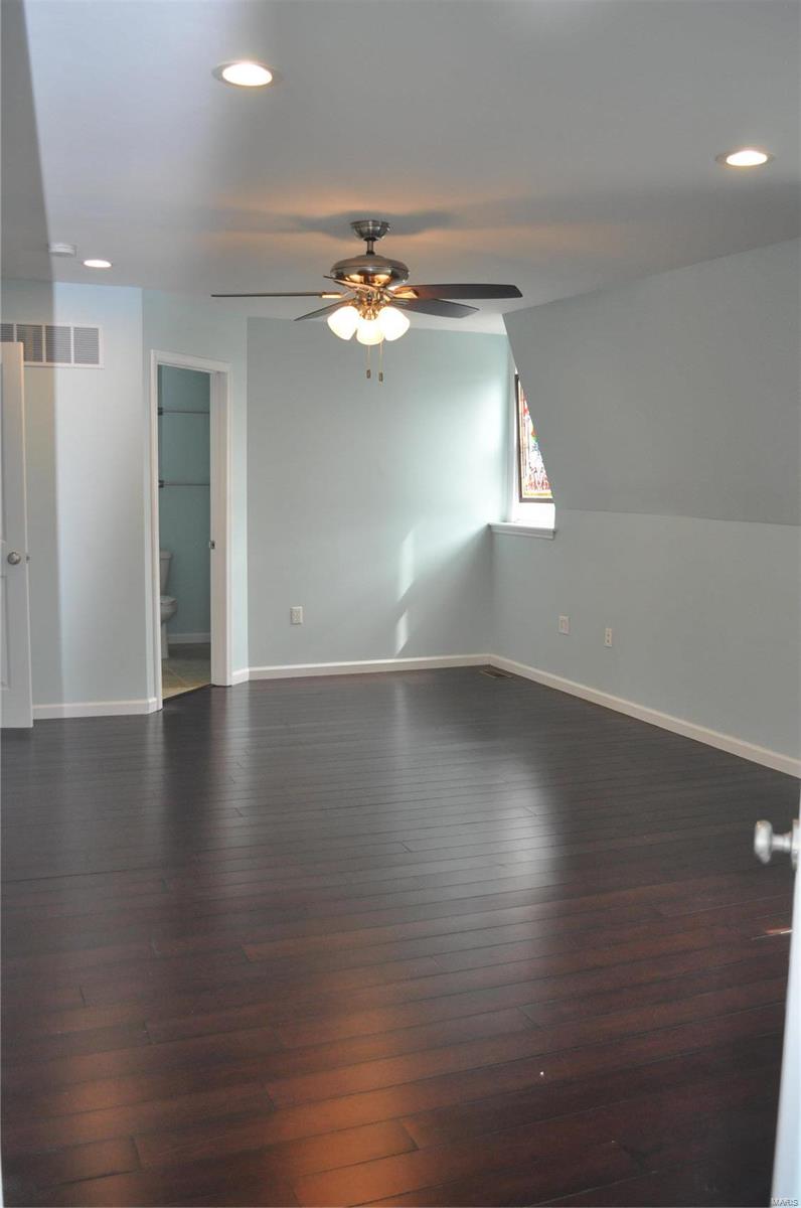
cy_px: 604
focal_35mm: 33
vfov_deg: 57.3
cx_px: 400
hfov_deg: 39.8
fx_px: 1105
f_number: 3.8
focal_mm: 22
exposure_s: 1/100
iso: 800
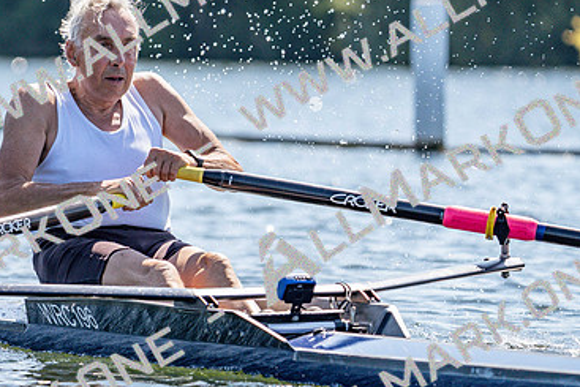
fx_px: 7945
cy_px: 157
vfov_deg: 2.8
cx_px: 123
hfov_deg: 4.2
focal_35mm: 493
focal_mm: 312
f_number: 6.3
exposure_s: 1/1600
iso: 400
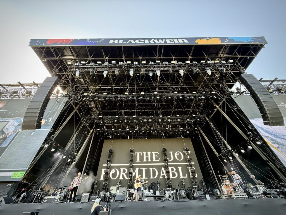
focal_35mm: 14
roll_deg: +1.0
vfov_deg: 85.7
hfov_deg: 102.1
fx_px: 116
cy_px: 108
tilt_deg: +41.1
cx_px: 143
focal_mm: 2.22
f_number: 2.2
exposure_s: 1/99
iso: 125
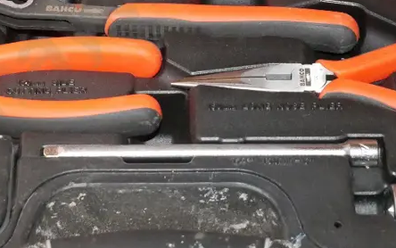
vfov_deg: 9.8
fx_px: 1425
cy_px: -20
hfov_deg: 15.8
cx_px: 148
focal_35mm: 132
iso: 3200
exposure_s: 1/125
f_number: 5.6
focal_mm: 27
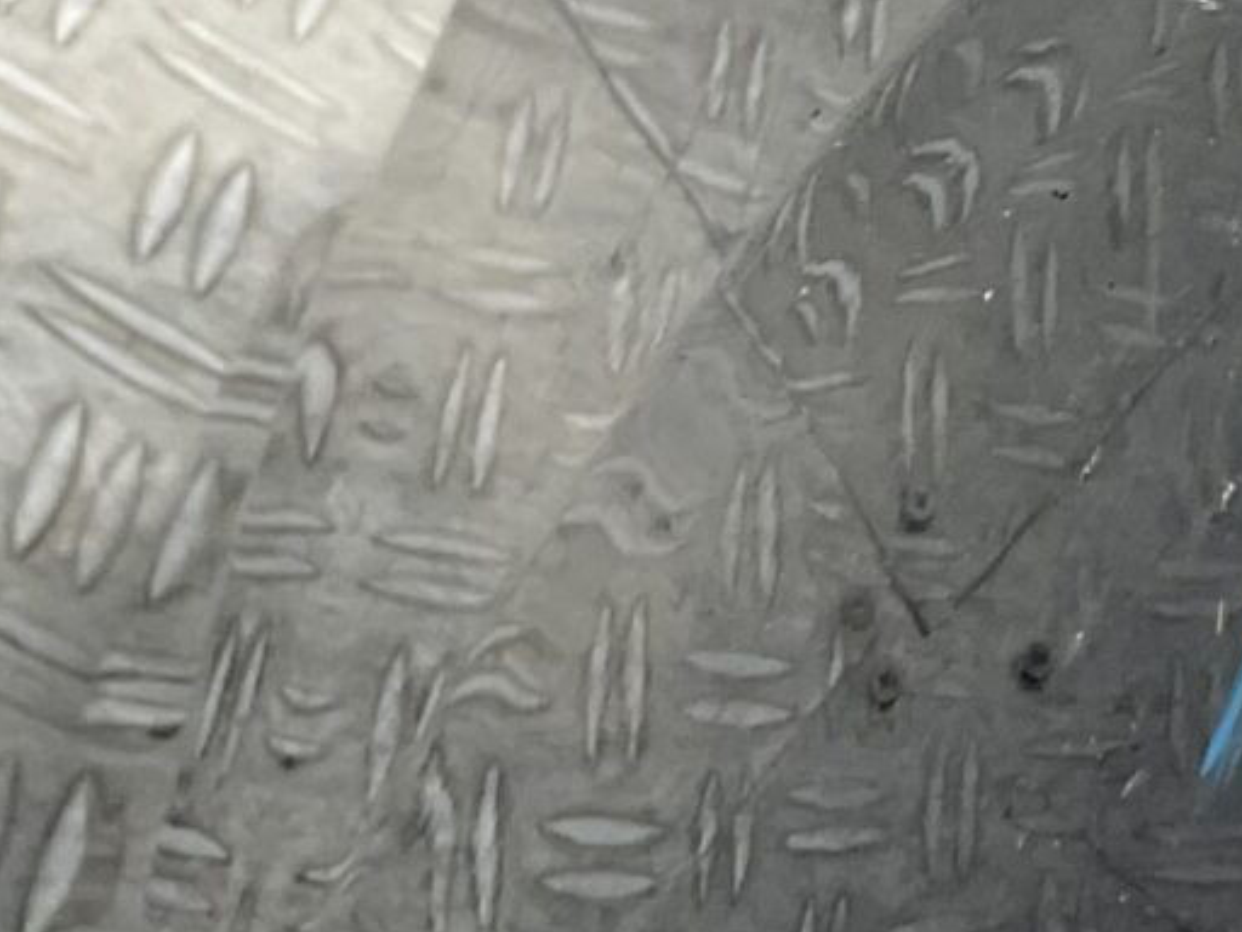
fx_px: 5203
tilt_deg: -25.9
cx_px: 1504
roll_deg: -43.7
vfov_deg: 10.1
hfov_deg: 13.2
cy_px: -204
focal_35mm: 145
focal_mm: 3
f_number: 1.8
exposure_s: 1/120
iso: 25
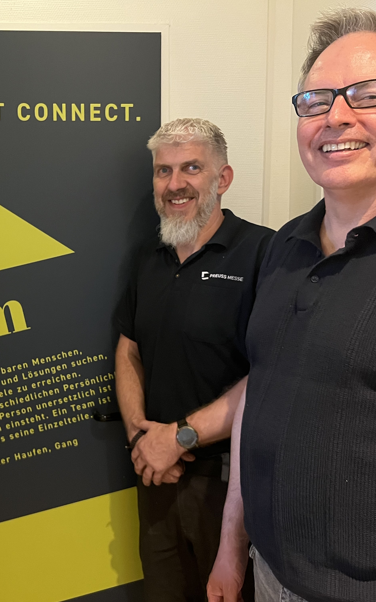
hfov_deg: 33.4
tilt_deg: -5.1
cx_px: 73
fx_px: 607
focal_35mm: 37
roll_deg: +0.6
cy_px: 300
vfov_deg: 52.8
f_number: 1.5
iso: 500
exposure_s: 1/33
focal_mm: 5.7
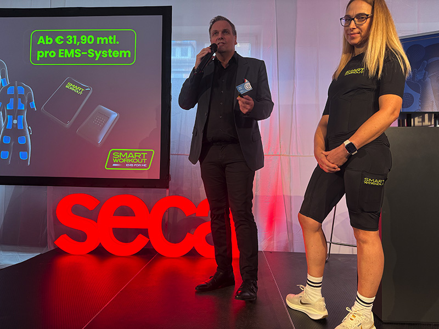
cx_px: 220
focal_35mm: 24
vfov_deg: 56.8
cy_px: 164
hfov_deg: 71.6
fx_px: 304
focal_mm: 6.76
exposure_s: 1/102
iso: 200
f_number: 1.78
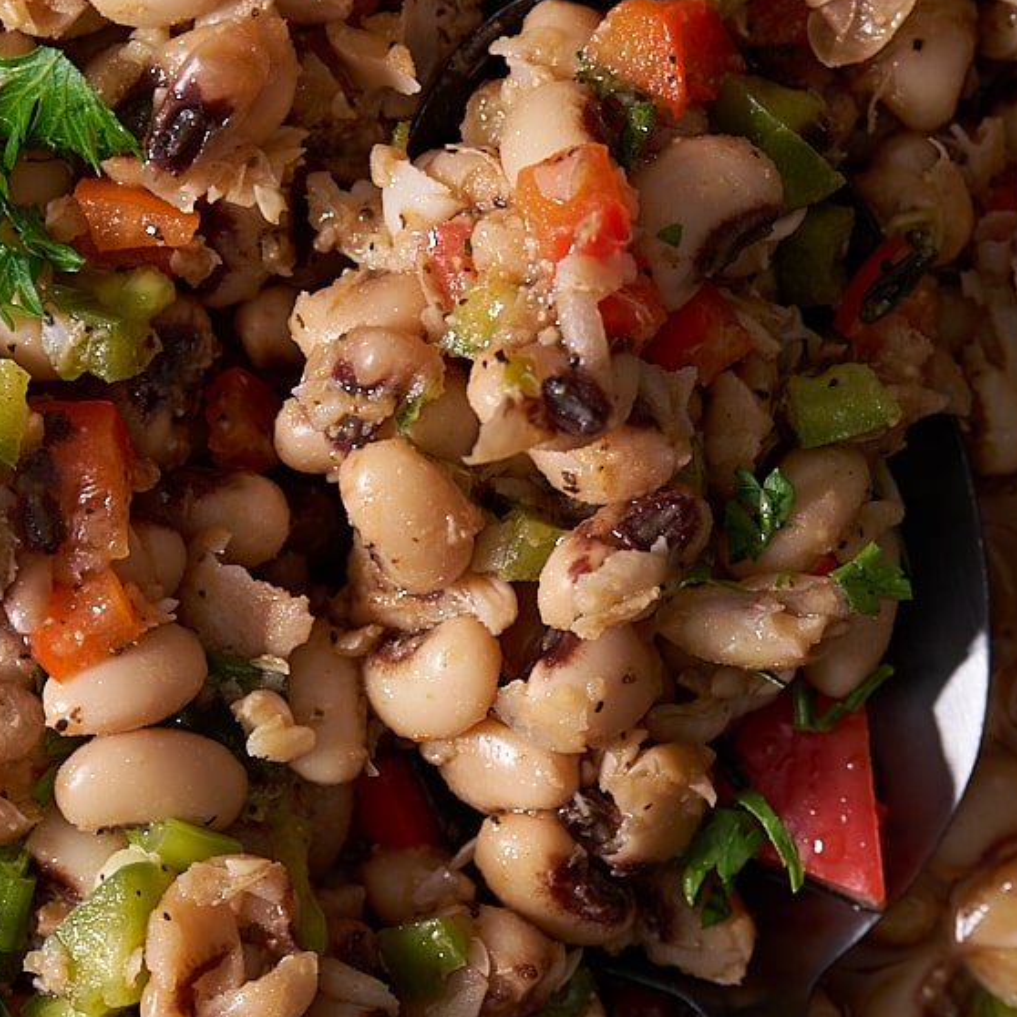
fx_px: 6382
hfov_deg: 9.1
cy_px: 341
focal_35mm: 192
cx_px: 295
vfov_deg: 9.1
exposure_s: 1/125
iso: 125
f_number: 5.6
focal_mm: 70
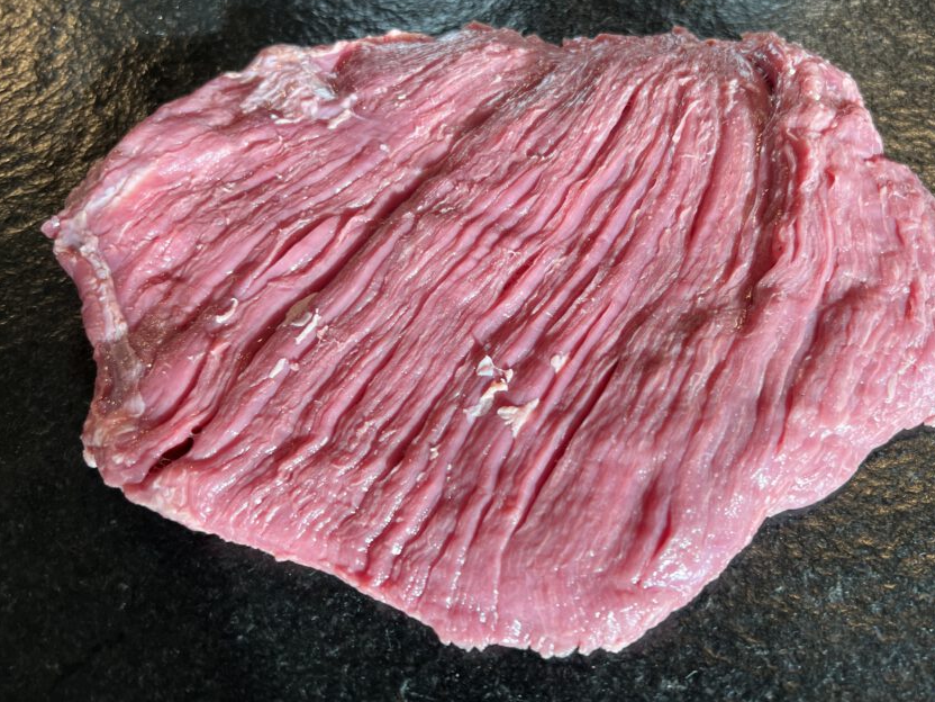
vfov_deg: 44.1
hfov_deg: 56.6
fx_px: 864
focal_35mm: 32
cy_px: 324
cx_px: 536
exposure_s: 1/100
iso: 40
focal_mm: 5.7
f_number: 1.5
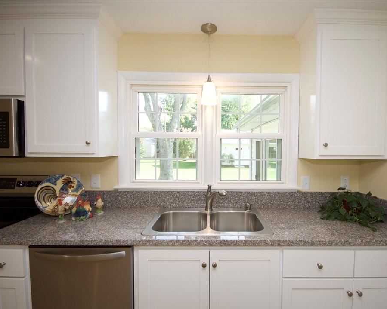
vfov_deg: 77.0
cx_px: 216
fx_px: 195
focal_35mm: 17
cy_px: 155
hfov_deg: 89.3
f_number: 5.6
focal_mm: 10
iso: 400
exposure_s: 1/60
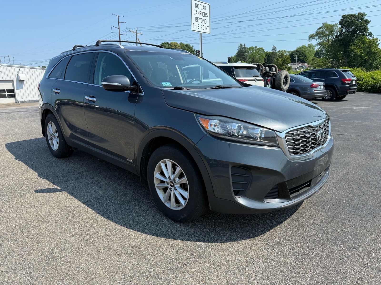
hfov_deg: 71.6
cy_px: 142
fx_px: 264
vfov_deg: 56.8
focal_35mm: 24
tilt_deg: -11.1
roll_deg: +2.1
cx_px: 190
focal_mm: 6.76
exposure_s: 1/2370
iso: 80
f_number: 1.78
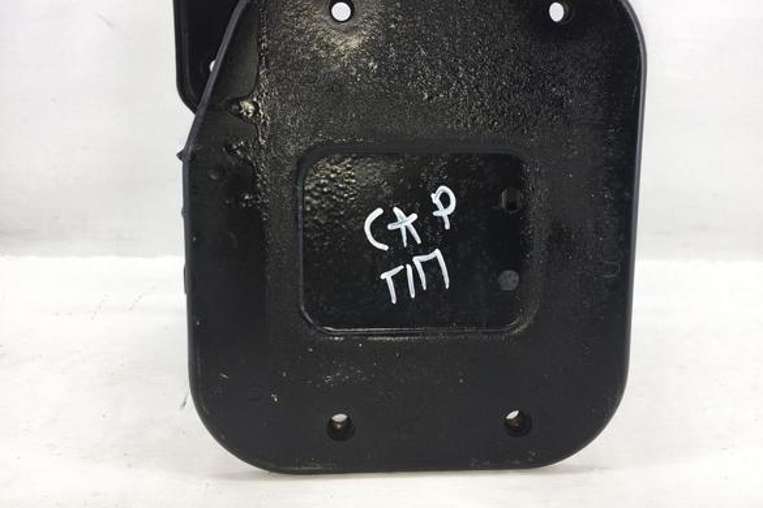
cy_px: 198
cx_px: 395
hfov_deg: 57.2
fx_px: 699
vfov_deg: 39.8
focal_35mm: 33
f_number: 2.2
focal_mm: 4.15
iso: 25
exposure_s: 1/183
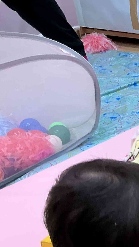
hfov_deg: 13.6
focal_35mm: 76
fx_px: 498
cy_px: 153
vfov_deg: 27.8
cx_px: 276
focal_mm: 3
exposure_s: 1/100
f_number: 1.8
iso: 32
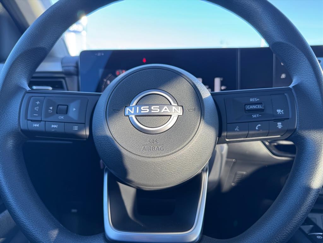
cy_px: 122
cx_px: 162
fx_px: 224
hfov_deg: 71.6
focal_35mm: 24
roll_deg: -2.4
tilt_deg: -9.1
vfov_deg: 56.8
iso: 64
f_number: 1.78
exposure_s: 1/121
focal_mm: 6.76
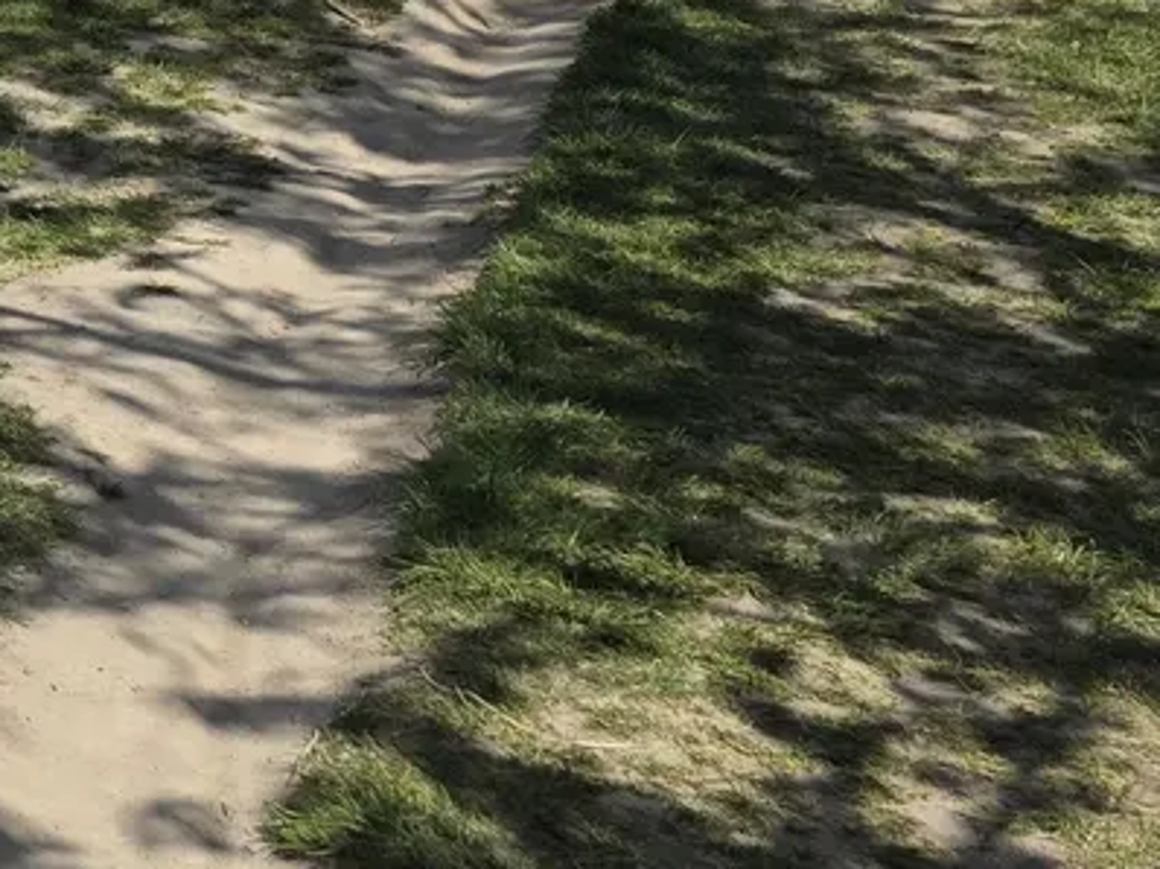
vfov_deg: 12.2
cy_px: -717
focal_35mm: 111
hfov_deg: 16.2
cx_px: -565
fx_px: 3717
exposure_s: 1/6150
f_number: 1.7
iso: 80
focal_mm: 6.3
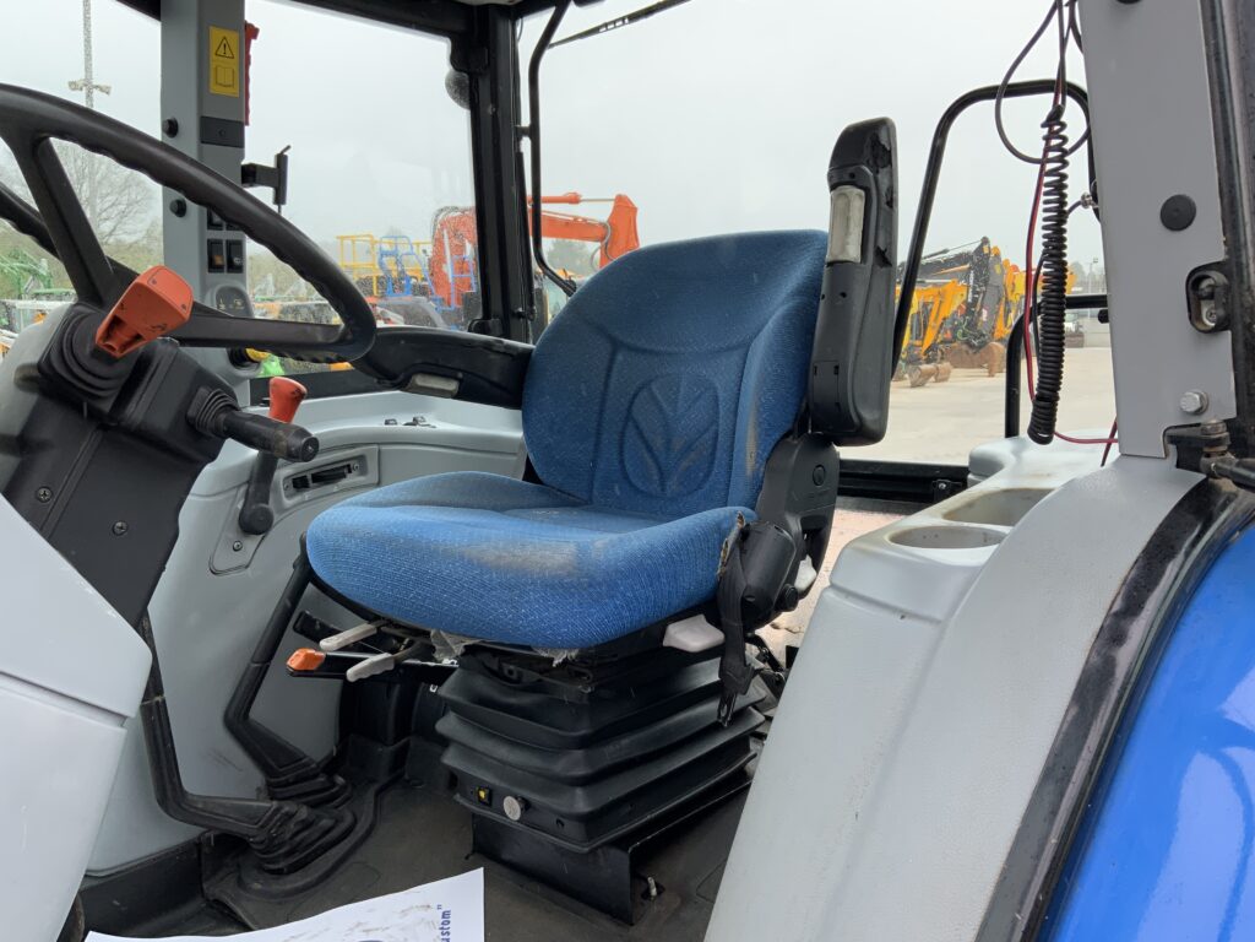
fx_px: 1051
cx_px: 628
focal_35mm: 29
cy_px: 471
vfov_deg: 48.2
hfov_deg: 61.7
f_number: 1.8
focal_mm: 3
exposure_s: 1/257
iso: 16
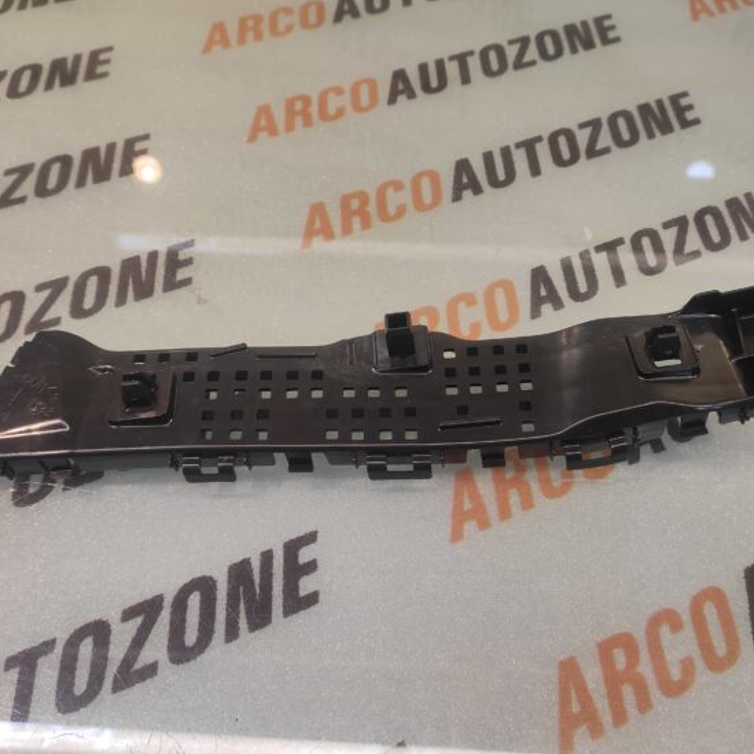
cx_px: 394
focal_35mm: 21
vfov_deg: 72.1
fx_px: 518
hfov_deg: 72.1
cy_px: 381
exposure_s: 1/33
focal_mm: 4.74
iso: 93
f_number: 1.79
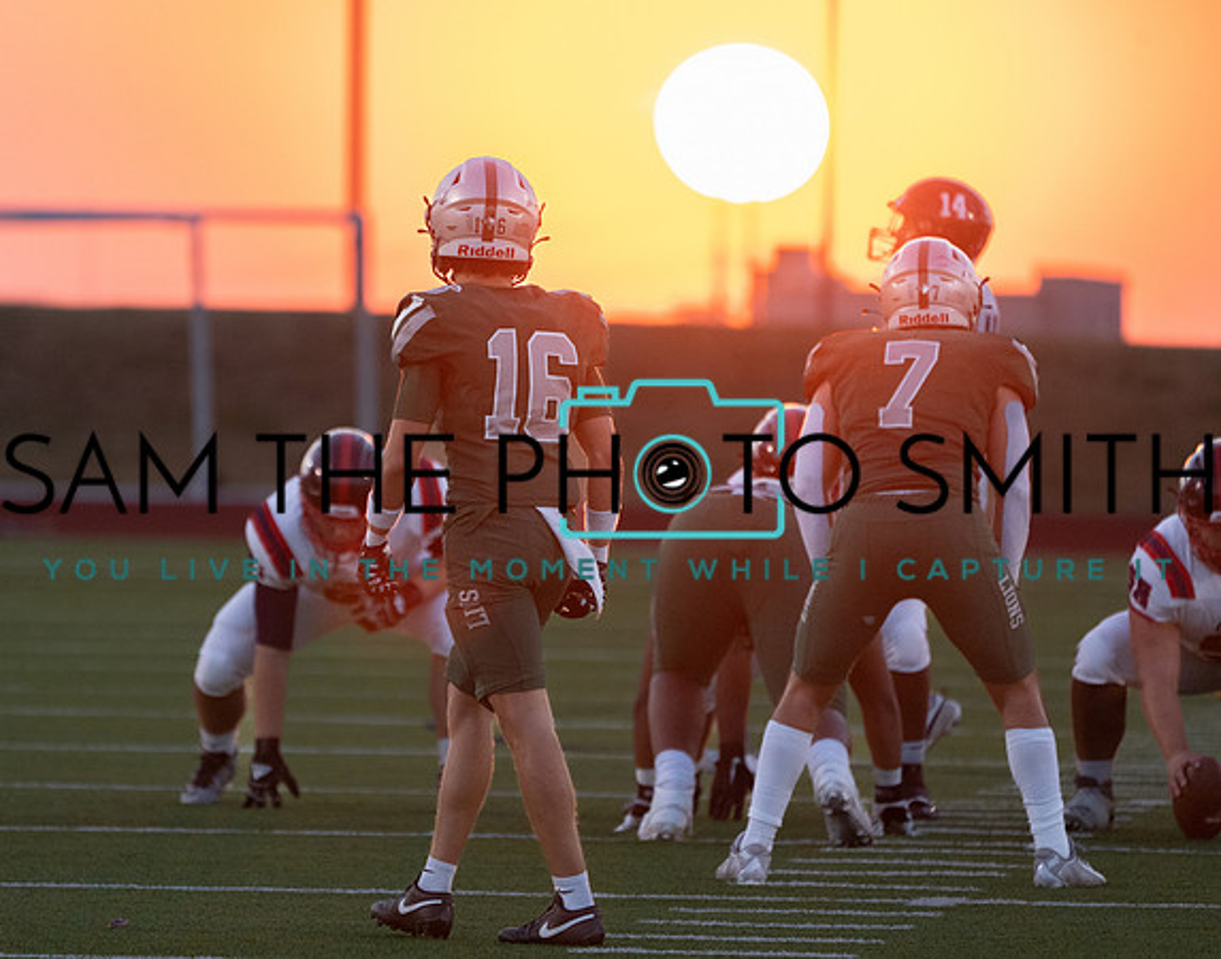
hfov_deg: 4.2
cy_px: 479
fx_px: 16486
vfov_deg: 3.3
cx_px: 505
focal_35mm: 459
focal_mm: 400
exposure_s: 1/1250
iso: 3200
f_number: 5.6
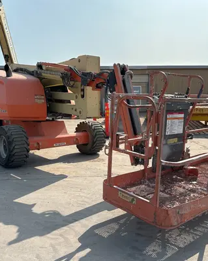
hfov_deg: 42.2
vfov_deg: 51.5
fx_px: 269
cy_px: 130
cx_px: 104
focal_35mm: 35
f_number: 1.6
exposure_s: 1/4255
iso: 50
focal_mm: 5.96
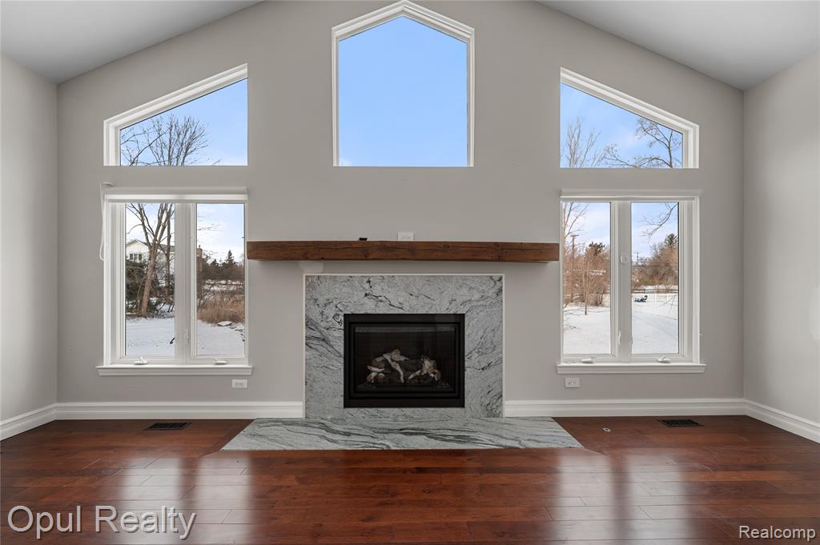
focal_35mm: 15
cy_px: 272
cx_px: 410
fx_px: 341
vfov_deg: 77.2
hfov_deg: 100.4
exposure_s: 1/3
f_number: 11
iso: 100
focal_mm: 15
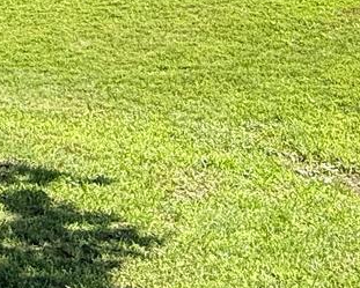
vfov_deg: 15.6
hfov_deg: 20.0
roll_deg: +0.6
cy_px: -162
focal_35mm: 90
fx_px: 959
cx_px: -66
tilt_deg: +1.4
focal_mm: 2.22
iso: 50
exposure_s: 1/631
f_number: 2.2
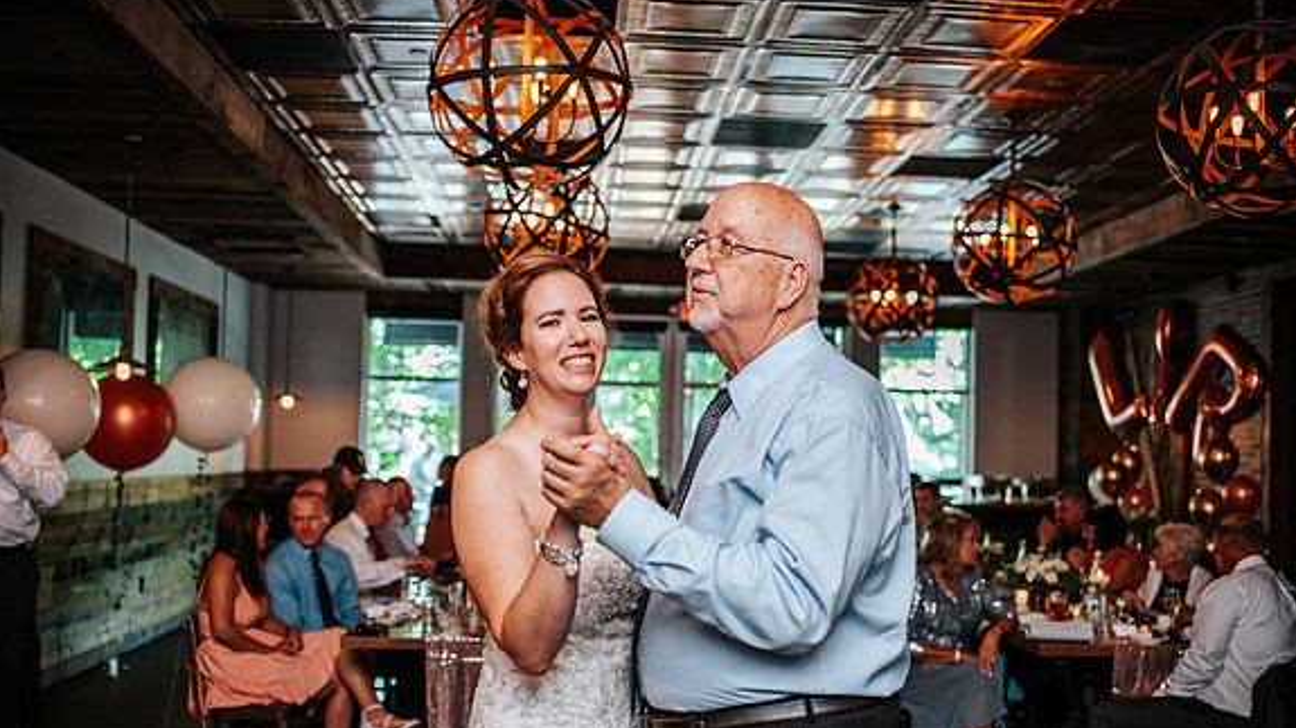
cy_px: 420
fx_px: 1271
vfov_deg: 31.9
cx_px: 651
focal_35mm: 37
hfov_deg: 54.0
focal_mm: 35
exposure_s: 1/200
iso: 1000
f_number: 2.2
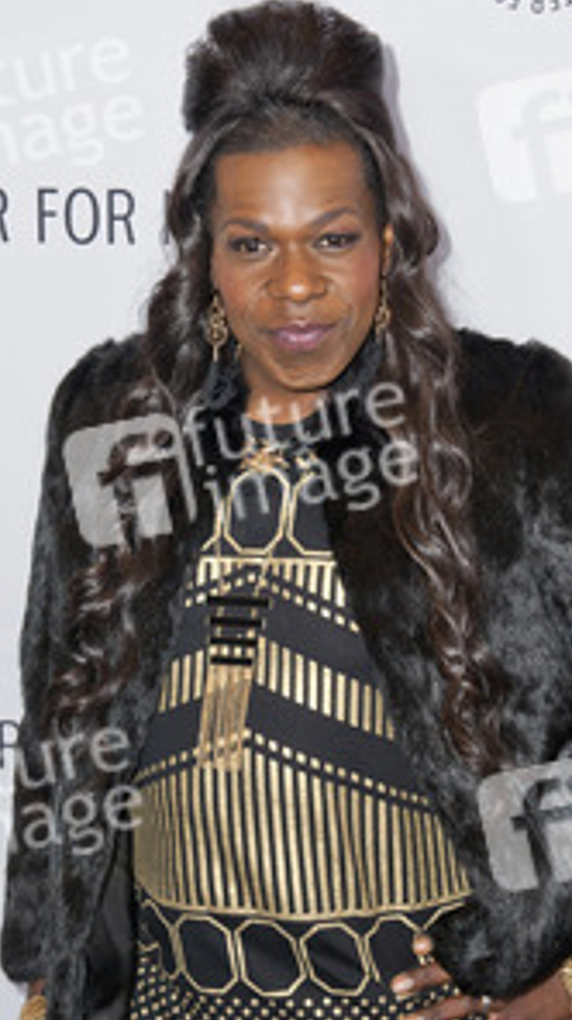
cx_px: 343
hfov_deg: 17.7
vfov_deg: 30.9
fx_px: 1838
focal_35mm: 68
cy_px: 638
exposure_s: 1/400
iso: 500
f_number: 4.5
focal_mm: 48
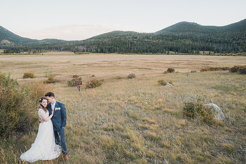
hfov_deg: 78.2
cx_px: 107
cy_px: 89
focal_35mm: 22
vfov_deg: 57.2
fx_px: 150
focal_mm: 18
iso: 400
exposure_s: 1/200
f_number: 2.8
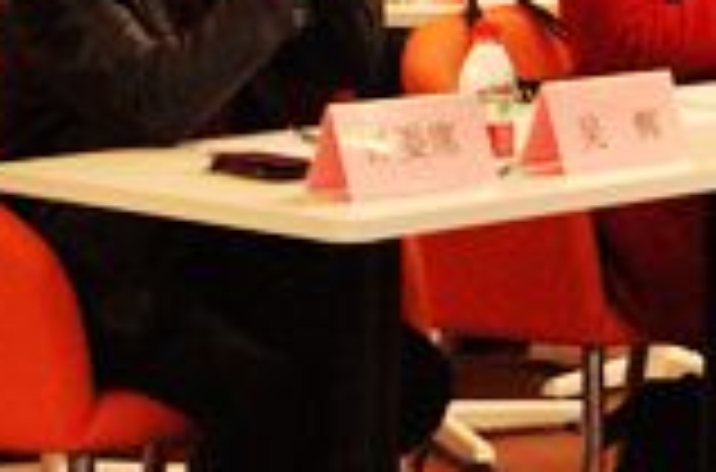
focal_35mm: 213
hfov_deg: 9.5
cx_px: 1022
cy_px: -40
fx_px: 4215
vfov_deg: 6.4
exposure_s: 1/60
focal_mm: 45
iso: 2000
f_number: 4.8
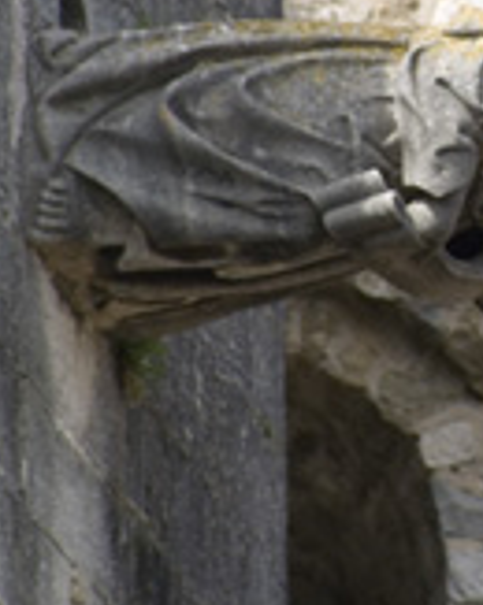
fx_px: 31311
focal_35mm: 1749
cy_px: 41
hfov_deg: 0.9
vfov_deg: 1.1
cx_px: 513
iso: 400
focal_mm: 400
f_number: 6.7
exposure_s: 1/350
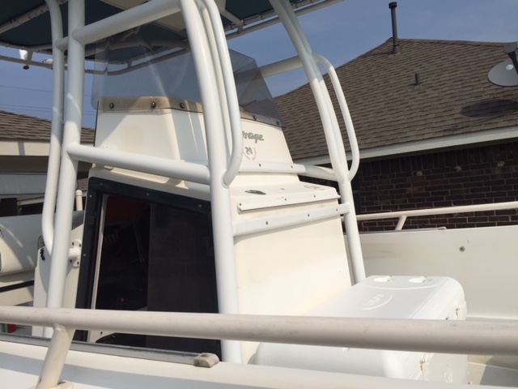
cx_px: 259
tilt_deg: -0.7
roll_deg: +4.3
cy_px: 194
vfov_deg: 48.2
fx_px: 434
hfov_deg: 61.7
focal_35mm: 29
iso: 32
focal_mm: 4.15
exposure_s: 1/5650
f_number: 2.2
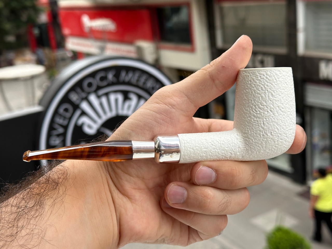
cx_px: 166
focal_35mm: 48
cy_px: 124
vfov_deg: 30.3
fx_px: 460
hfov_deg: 39.7
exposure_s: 1/619
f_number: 1.78
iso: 64
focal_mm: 6.86
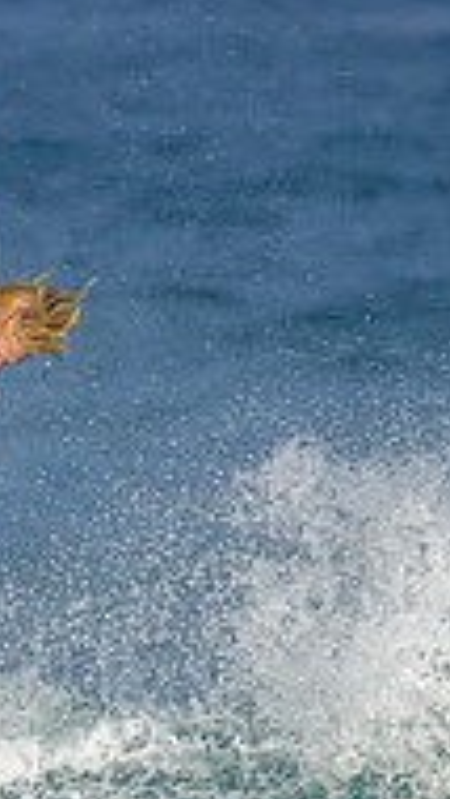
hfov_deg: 0.5
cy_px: 860
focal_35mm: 2441
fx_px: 51735
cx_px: -232
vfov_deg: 0.9
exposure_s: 1/1600
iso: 720
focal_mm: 700
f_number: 11
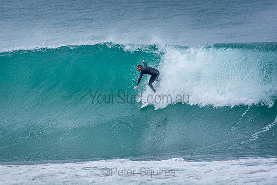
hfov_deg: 2.7
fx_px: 5772
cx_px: 138
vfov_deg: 1.8
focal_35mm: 750
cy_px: 92
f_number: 5.6
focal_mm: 500
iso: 110
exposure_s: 1/500
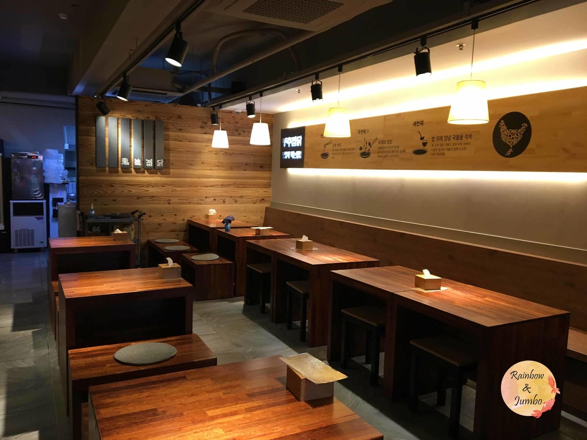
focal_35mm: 29
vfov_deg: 48.2
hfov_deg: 61.7
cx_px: 294
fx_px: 492
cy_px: 220
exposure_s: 1/30
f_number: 2.2
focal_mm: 4.15
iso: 100
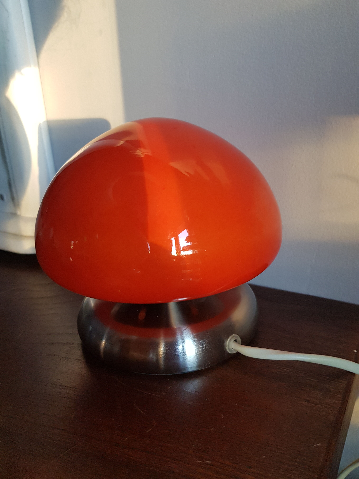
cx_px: 180
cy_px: 240
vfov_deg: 67.3
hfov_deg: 53.1
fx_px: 360
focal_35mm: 26
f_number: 1.7
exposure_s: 1/60
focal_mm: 4.2
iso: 160
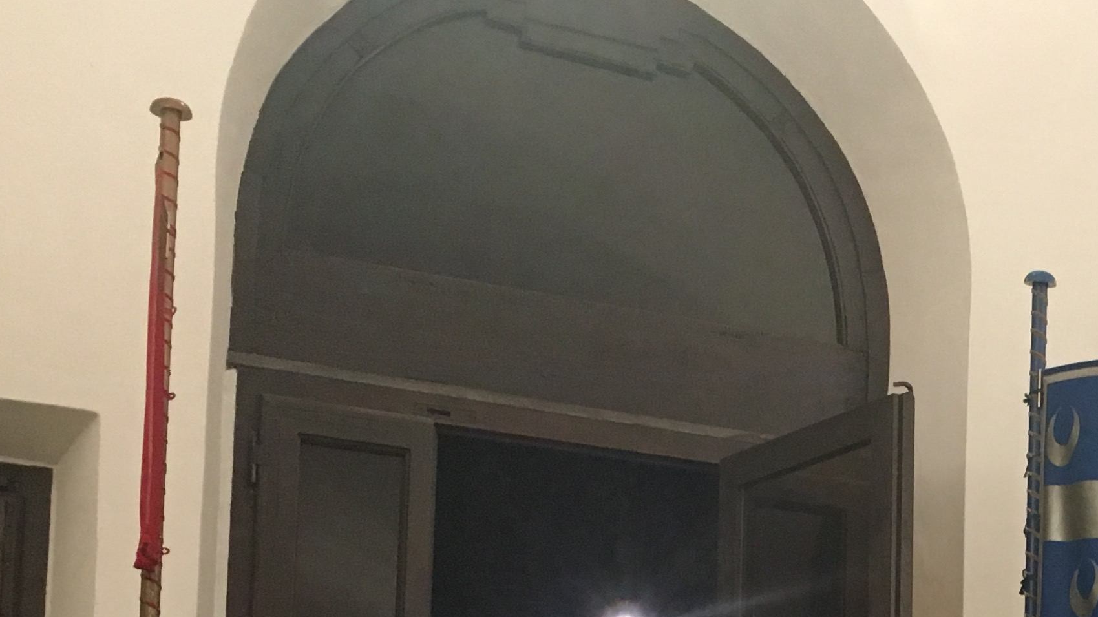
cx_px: 998
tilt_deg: +5.0
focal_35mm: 75
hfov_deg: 27.2
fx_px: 2183
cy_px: 903
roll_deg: -1.5
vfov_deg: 15.0
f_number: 2.2
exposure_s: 1/33
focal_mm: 4.15
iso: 200
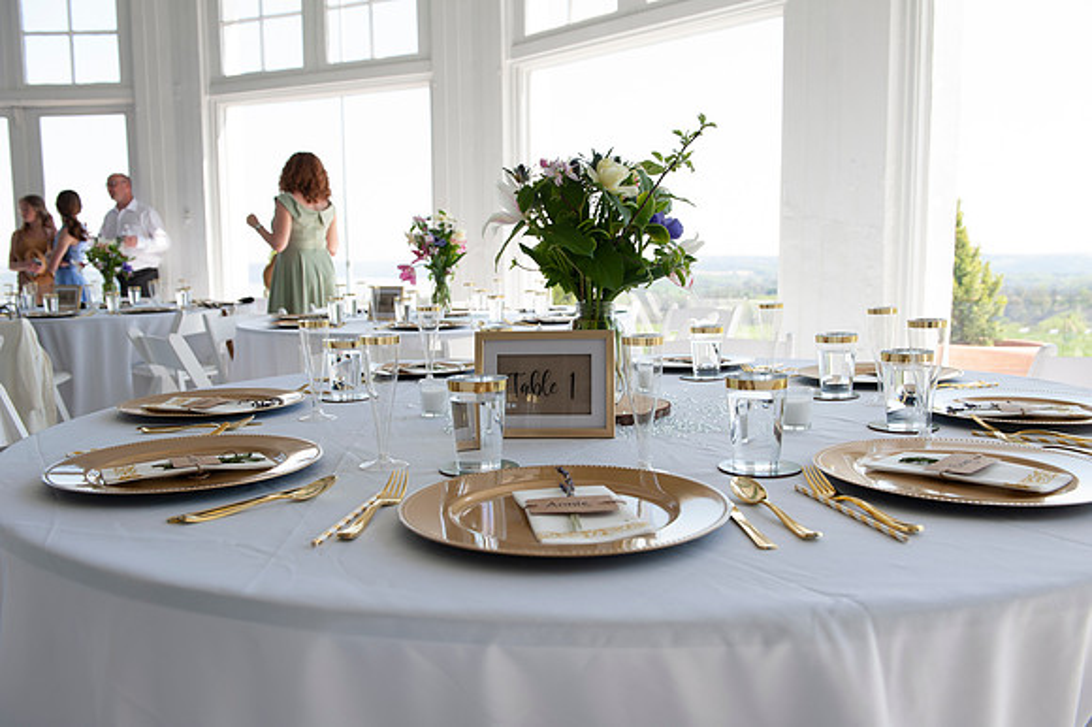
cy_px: 364
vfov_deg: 44.9
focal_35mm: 29
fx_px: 879
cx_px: 546
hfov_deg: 63.7
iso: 125
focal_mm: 29
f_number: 5.6
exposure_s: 1/200
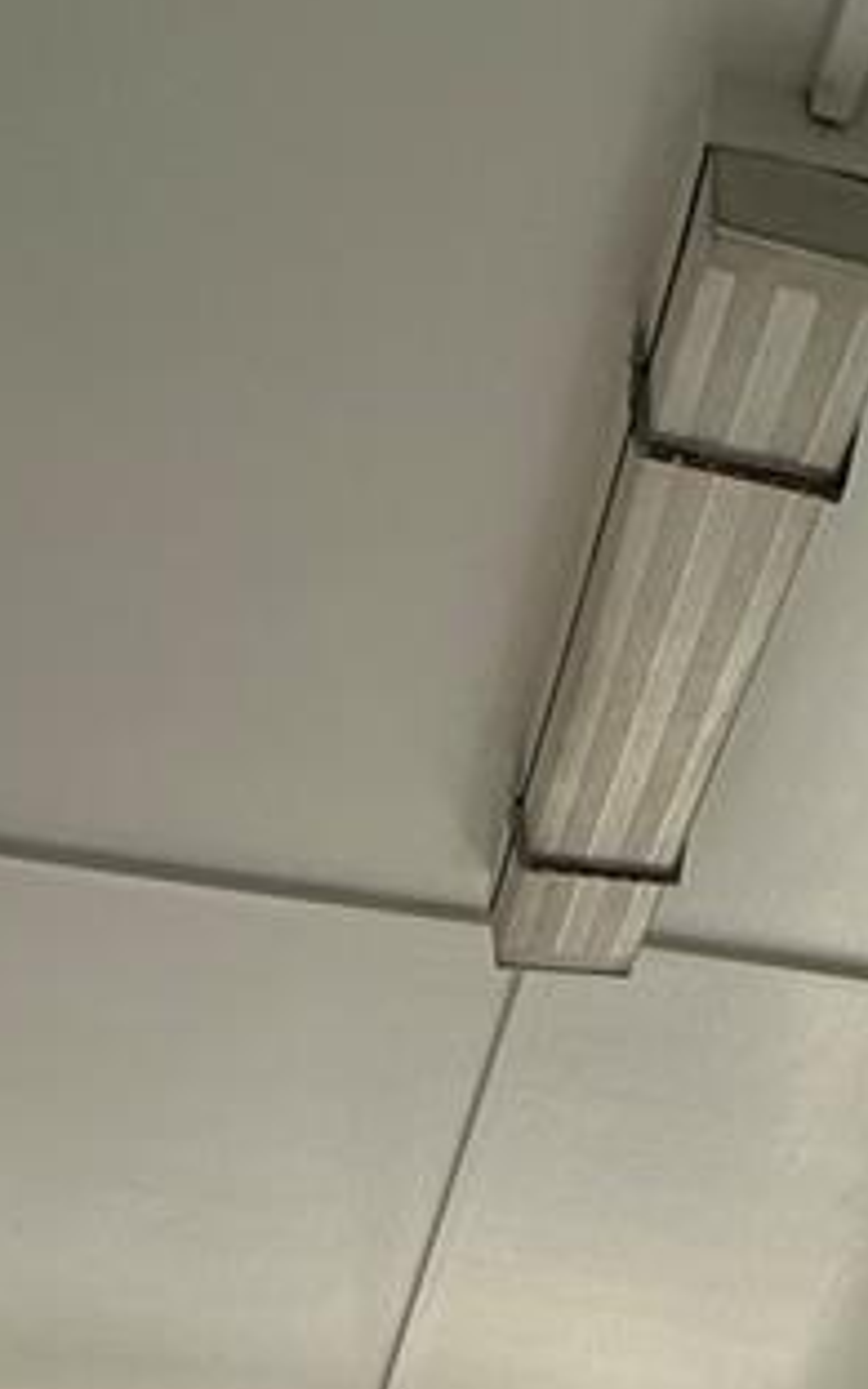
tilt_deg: -9.5
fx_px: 2157
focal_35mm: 57
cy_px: 2564
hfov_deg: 22.7
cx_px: 530
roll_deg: -3.0
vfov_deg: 21.3
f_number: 2.2
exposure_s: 1/280
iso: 40
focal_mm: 2.22
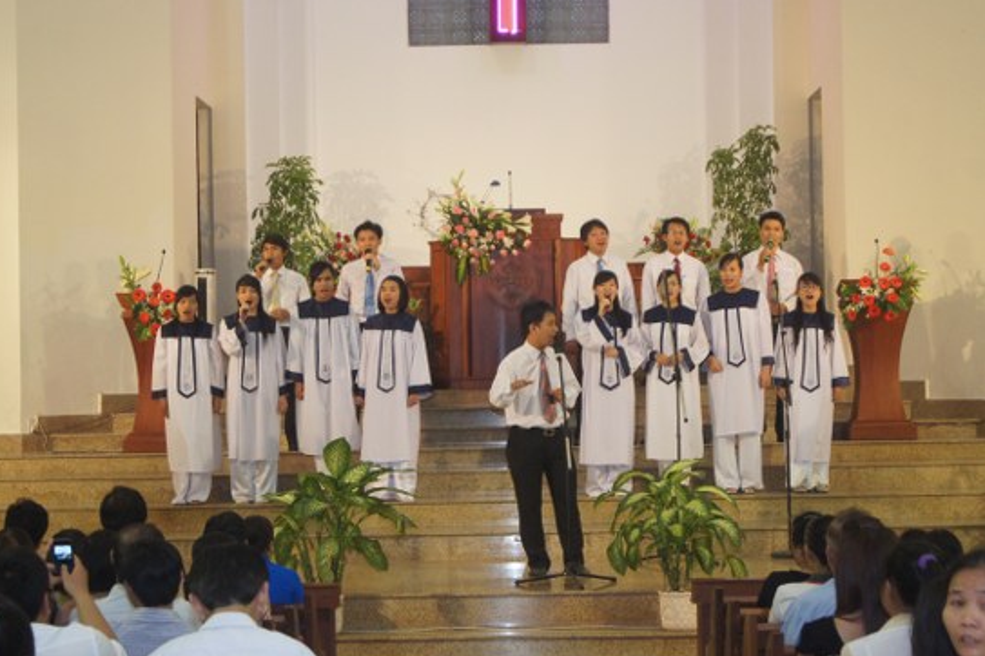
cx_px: 488
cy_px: 326
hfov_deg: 24.3
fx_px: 2285
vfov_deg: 16.4
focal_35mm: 84
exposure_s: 1/50
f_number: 5.6
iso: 800
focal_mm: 55
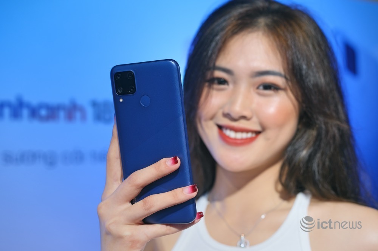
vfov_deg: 25.5
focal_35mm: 53
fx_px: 556
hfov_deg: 37.5
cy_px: 126
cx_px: 189
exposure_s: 1/125
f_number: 3.6
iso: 320
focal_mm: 35
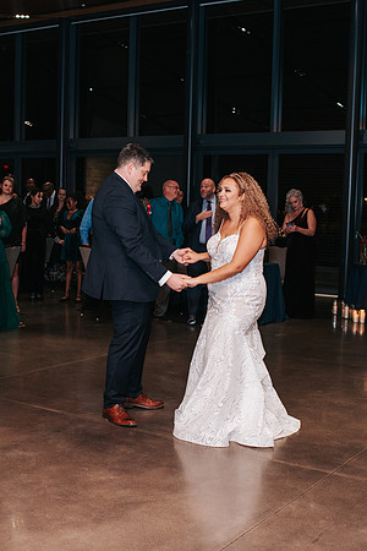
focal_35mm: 52
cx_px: 136
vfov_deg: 37.9
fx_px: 802
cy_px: 276
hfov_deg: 25.7
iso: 1000
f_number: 2.8
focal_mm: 35
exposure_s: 1/200
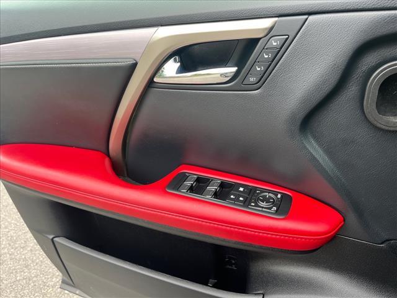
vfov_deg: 53.1
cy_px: 149
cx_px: 198
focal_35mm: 26
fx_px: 298
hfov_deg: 67.3
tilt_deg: -28.8
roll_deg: +10.3
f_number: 1.6
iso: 40
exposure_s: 1/214
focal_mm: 5.1
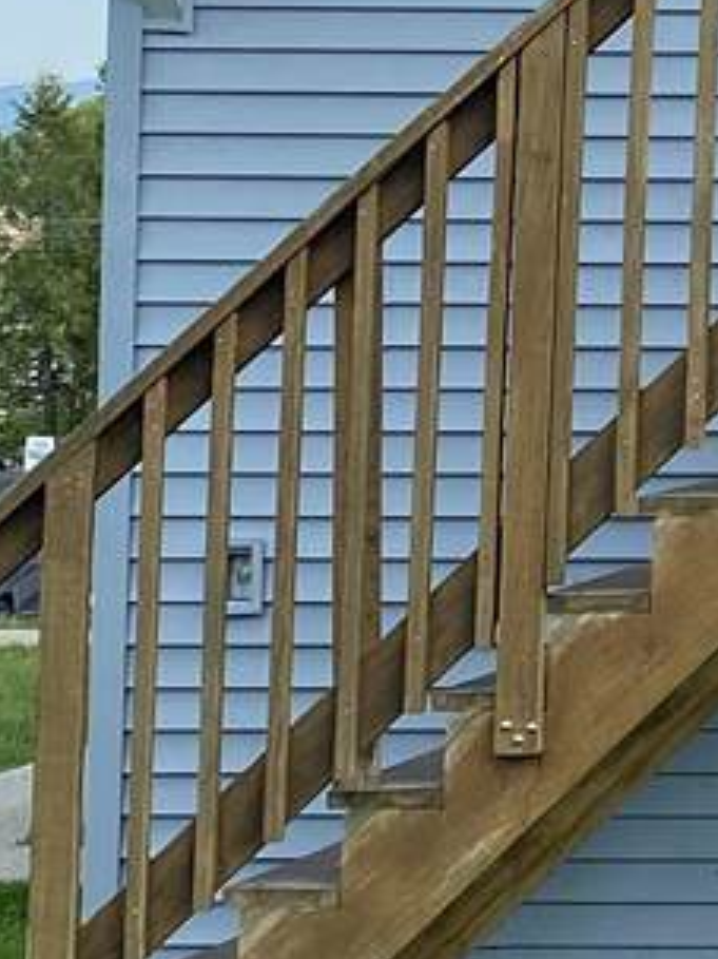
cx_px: 1686
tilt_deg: +2.1
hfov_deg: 9.9
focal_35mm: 132
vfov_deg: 14.7
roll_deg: -0.9
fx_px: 3653
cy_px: 6
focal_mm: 4.25
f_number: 1.8
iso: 32
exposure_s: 1/1429
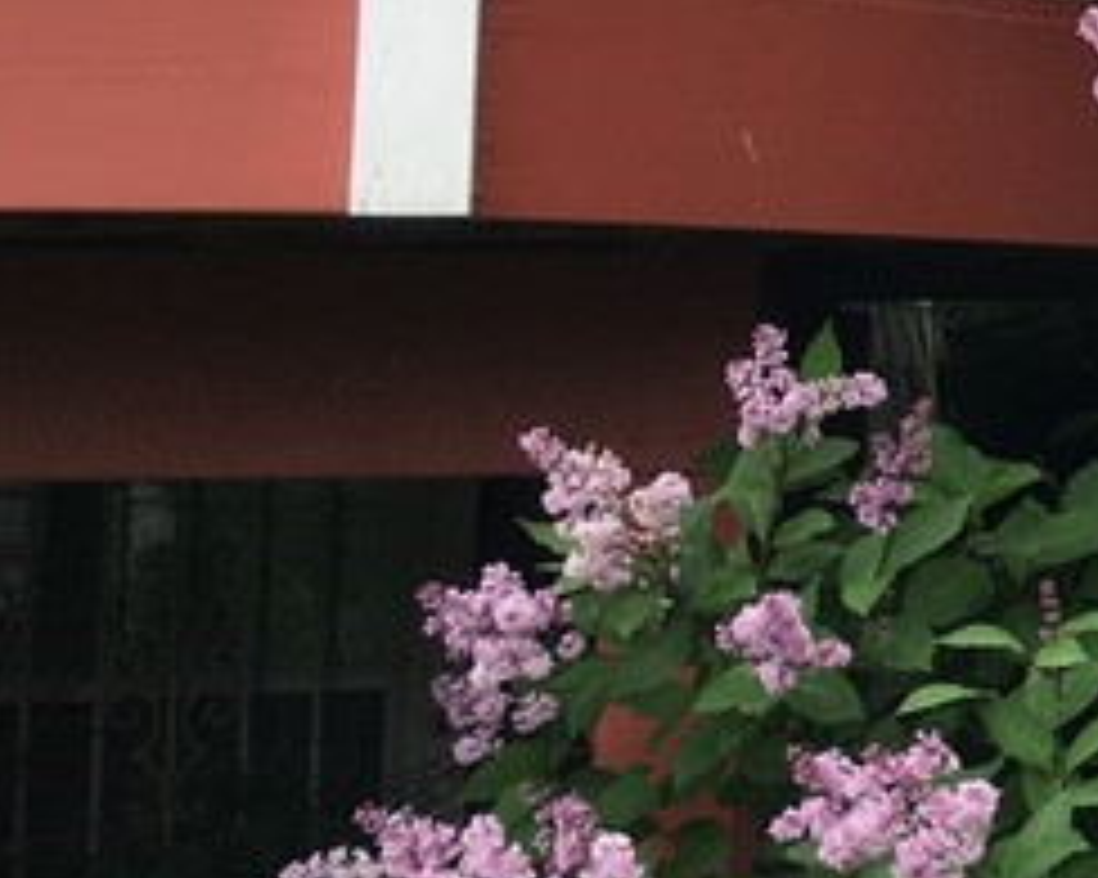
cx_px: 2264
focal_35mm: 119
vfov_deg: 12.8
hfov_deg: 13.6
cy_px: -18
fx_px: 3866
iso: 25
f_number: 2.2
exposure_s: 1/386
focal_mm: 4.15
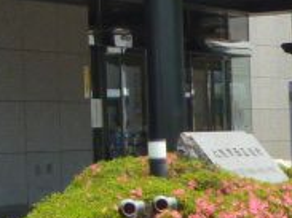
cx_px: -11
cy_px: 88
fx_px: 1475
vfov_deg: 8.5
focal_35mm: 175
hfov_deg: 11.2
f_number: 3.2
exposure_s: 1/500
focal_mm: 4.5
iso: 80
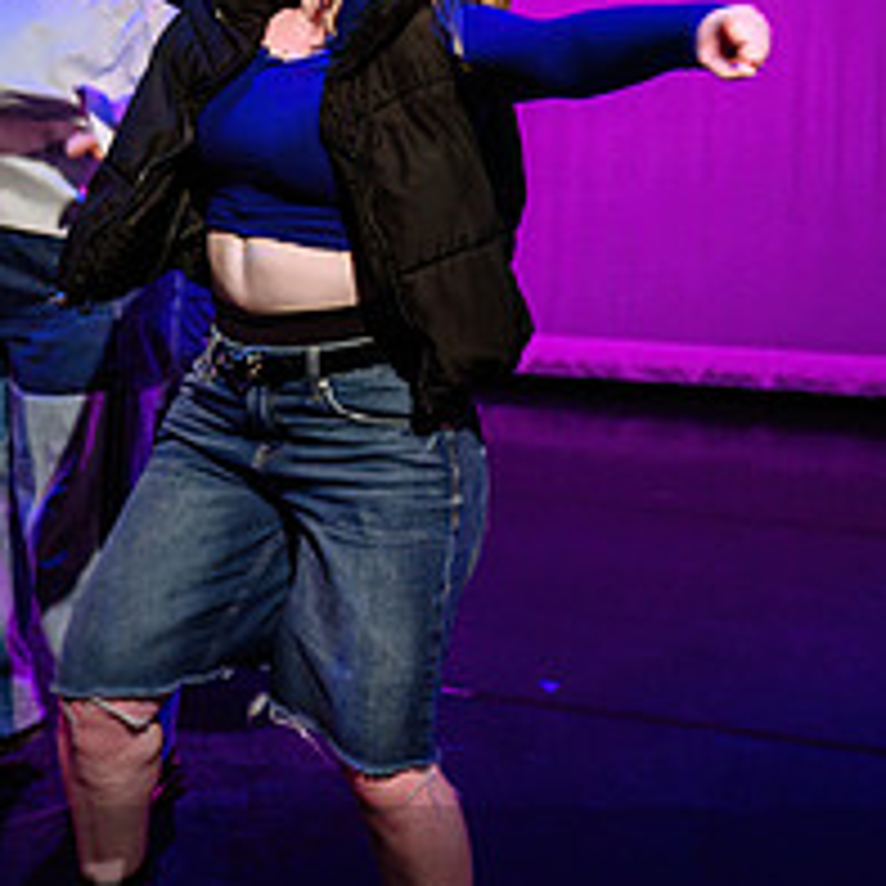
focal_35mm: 67
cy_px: 304
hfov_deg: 25.7
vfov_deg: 25.6
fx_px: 1940
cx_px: 541
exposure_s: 1/300
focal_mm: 24
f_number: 2.8
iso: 1600
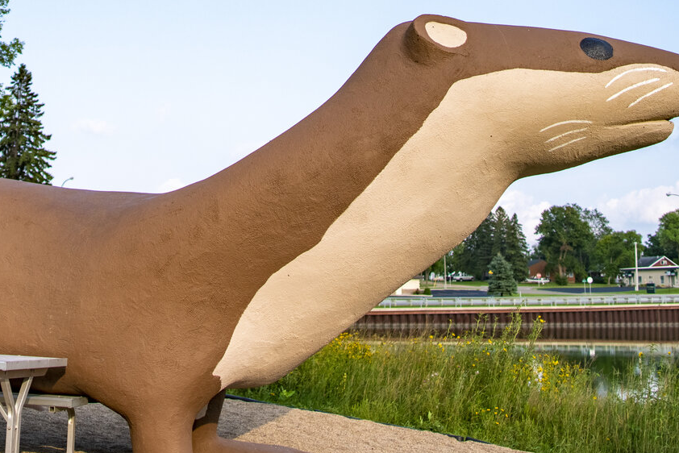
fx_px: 1075
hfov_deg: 34.5
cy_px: 117
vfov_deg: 23.6
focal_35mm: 57
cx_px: 190
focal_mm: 24
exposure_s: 1/8000
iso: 800
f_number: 2
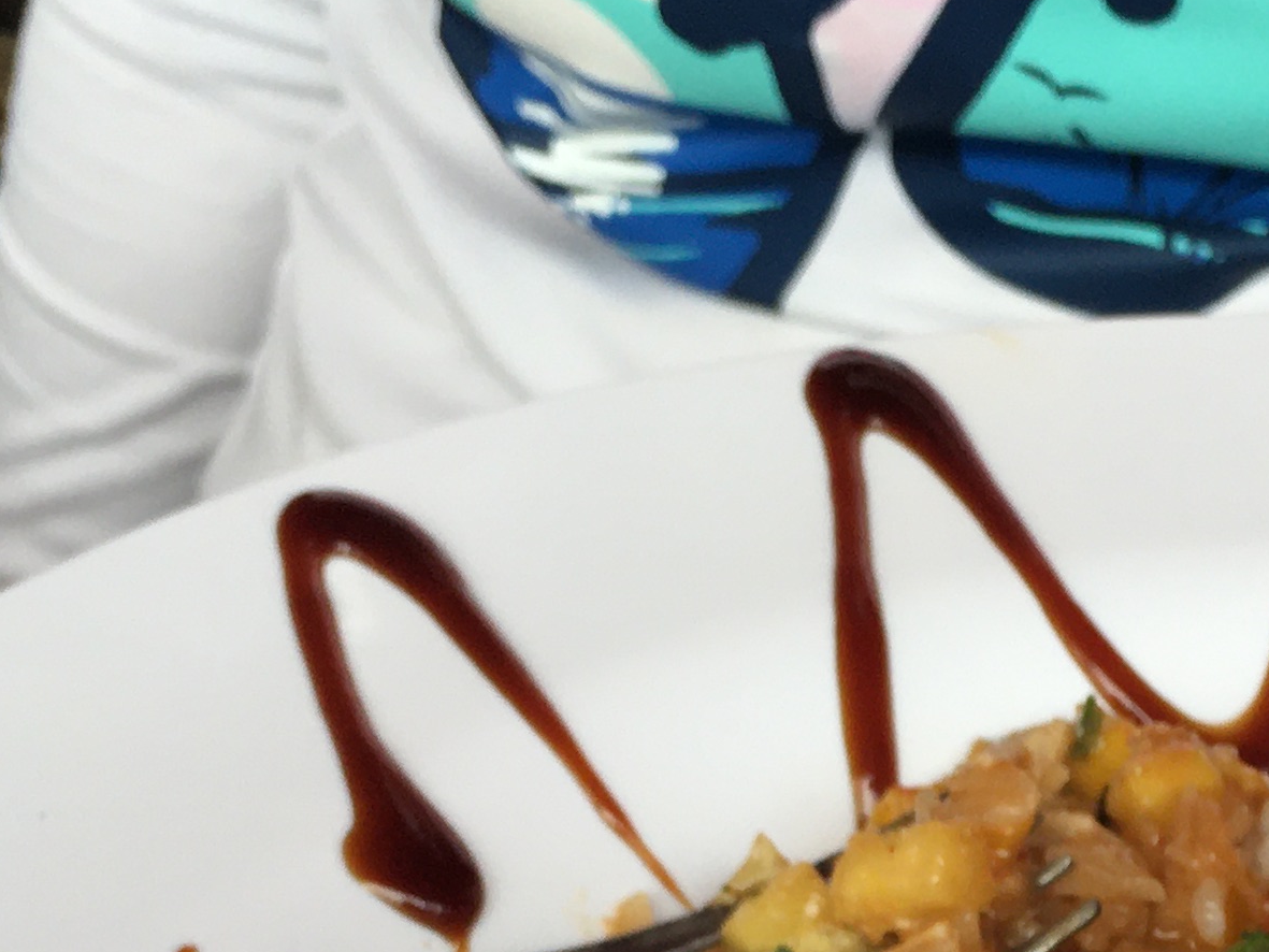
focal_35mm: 99
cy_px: 1209
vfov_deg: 14.4
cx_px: 1094
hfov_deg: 19.5
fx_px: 3630
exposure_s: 1/120
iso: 40
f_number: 2.2
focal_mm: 4.15
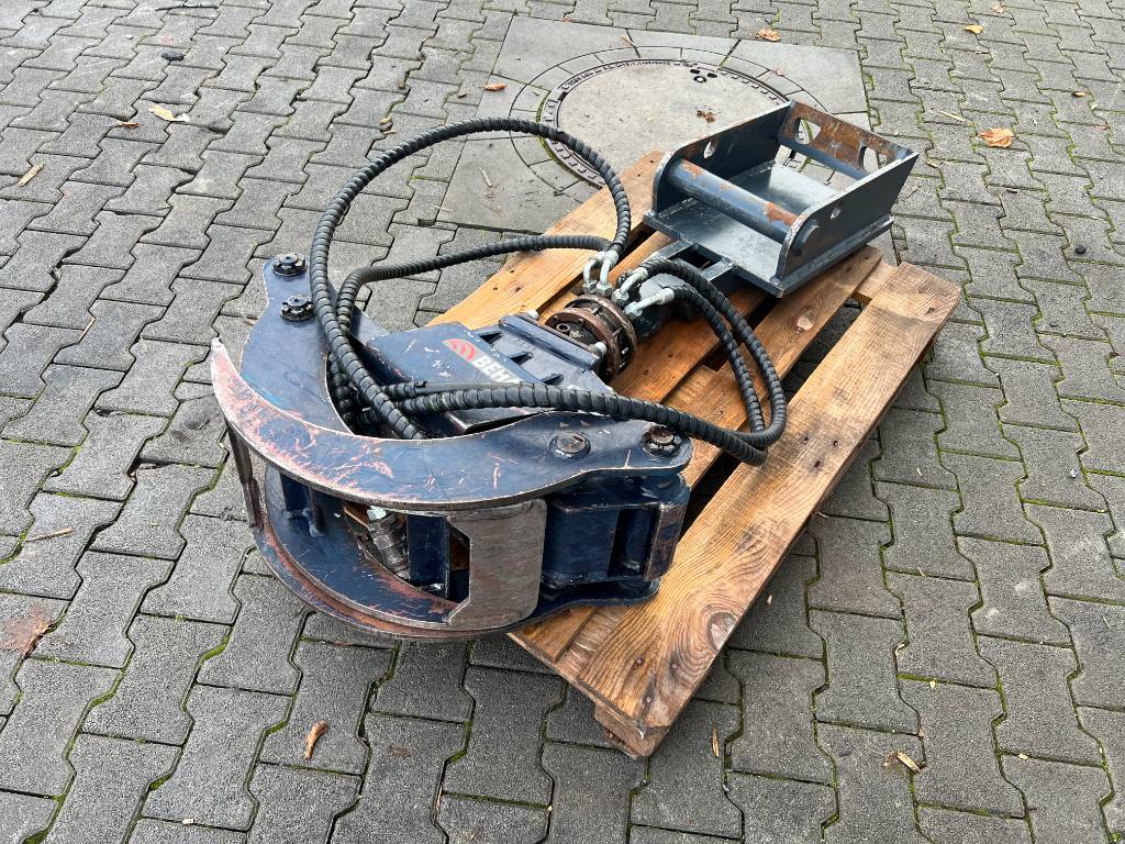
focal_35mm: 26
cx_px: 562
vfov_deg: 53.1
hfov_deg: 67.3
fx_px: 845
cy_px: 422
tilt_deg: -48.5
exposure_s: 1/194
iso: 40
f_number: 1.5
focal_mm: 5.7
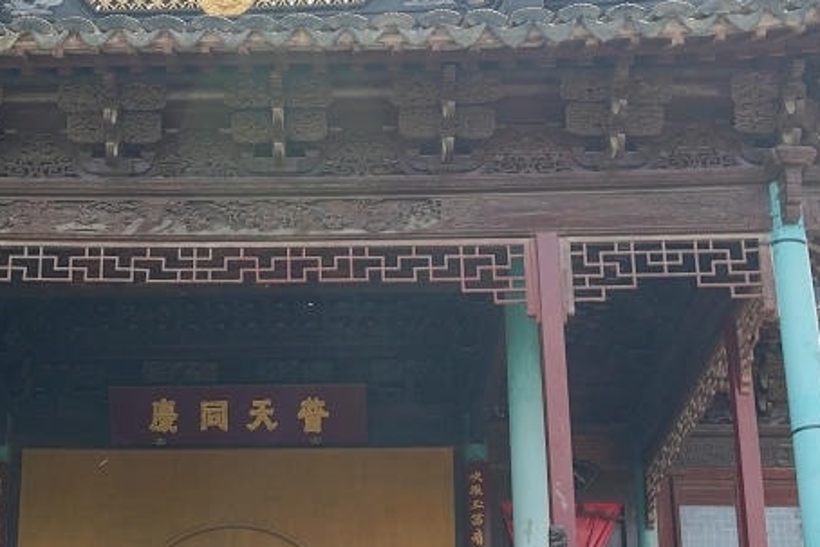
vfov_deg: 18.4
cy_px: 316
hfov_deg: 26.9
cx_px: 181
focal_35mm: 74
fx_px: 1686
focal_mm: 28
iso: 100
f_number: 4.5
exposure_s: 1/80
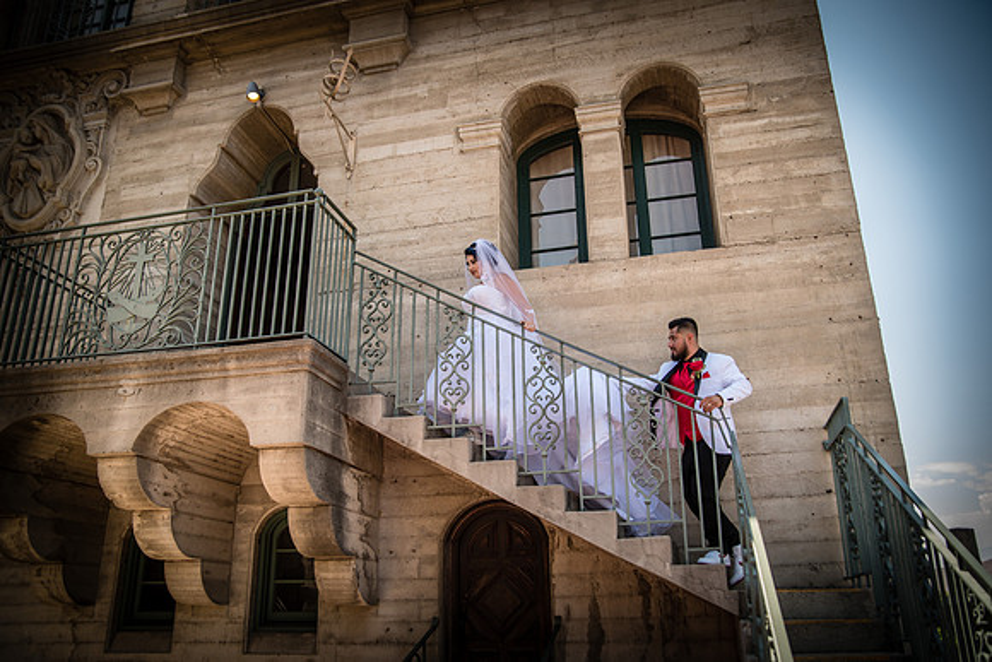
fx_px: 772
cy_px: 331
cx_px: 496
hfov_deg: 65.5
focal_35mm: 28
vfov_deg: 46.4
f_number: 4
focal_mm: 28
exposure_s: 1/320
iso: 100
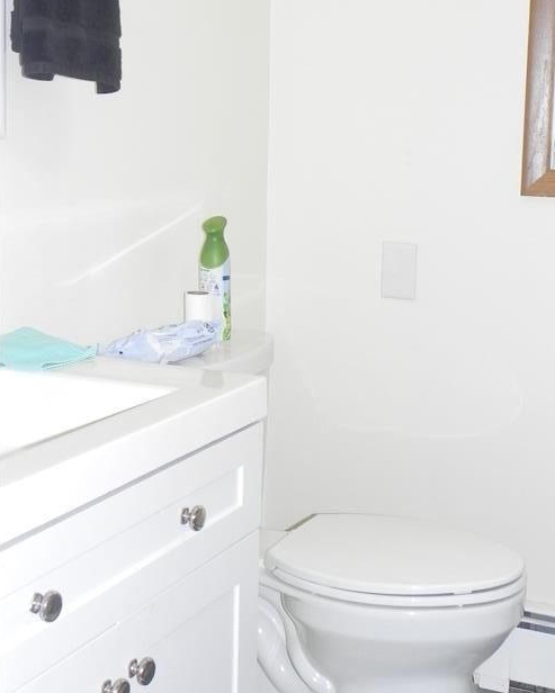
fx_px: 1232
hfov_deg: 25.4
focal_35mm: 60
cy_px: 226
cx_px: 321
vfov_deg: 31.2
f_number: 3.2
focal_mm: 6.6
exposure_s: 1/30
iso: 200
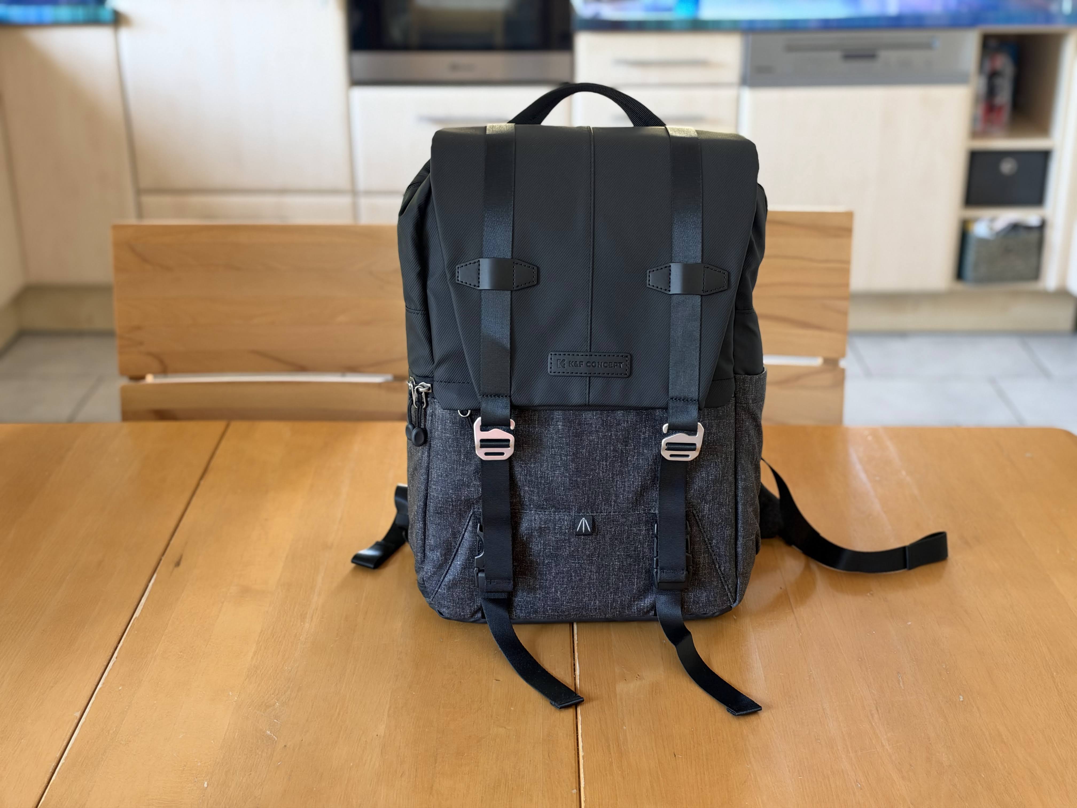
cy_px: 404
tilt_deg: -21.6
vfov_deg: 30.3
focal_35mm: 48
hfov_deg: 39.7
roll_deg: +0.8
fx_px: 1493
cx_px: 538
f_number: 1.48
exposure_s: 1/50
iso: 200
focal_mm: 6.93
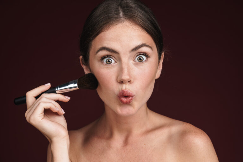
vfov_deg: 19.5
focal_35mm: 70
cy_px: 81
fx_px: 472
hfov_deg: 28.8
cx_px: 122
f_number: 8
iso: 100
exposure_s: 1/125
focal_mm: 70
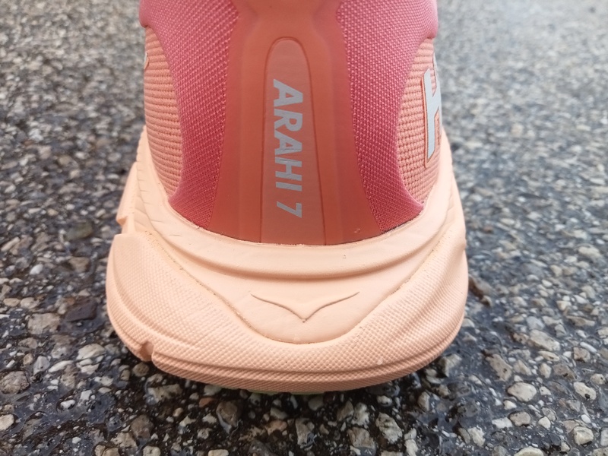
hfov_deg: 63.4
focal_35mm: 28
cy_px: 228
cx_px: 304
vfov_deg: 49.7
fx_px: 492
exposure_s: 1/100
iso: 178
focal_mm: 3.46
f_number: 2.2
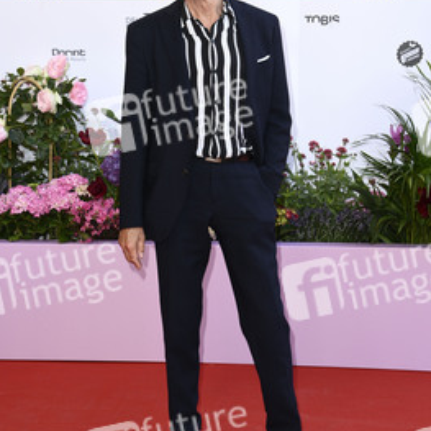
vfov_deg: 23.1
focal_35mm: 75
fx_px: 1056
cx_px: 216
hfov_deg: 23.1
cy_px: 200
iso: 500
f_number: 6.3
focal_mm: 58
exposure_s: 1/250
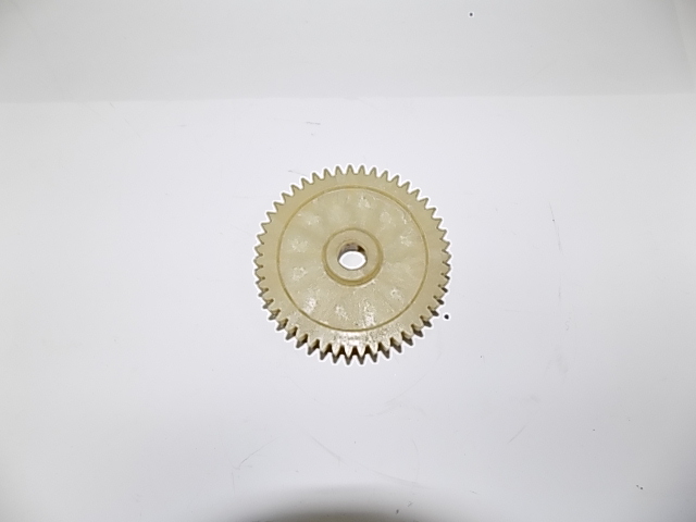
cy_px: 261
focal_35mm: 23
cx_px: 348
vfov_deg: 58.9
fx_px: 462
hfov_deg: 73.9
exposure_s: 1/30
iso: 180
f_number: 3.1
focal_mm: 4
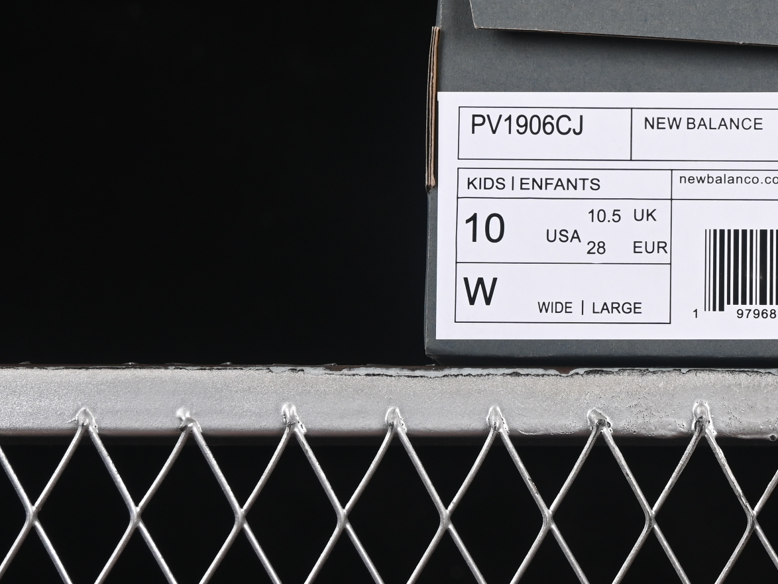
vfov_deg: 8.6
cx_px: 843
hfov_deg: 11.4
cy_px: -16
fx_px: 3844
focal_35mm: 171
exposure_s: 1/60
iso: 160
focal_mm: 50
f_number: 7.1
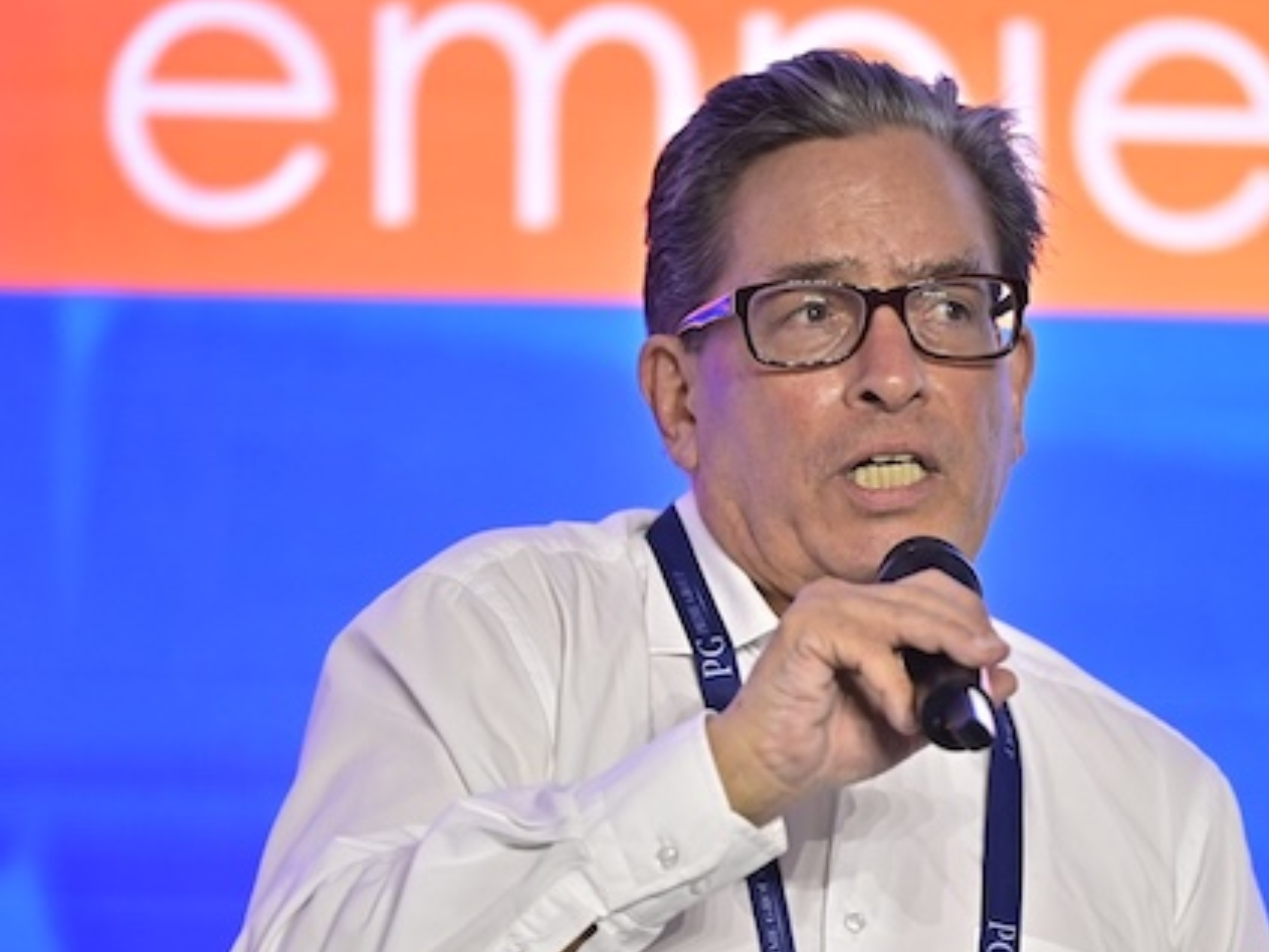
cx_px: 892
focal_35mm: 329
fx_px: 12064
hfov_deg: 6.0
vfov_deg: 4.5
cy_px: 728
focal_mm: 180
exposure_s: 1/400
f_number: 2.8
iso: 2000
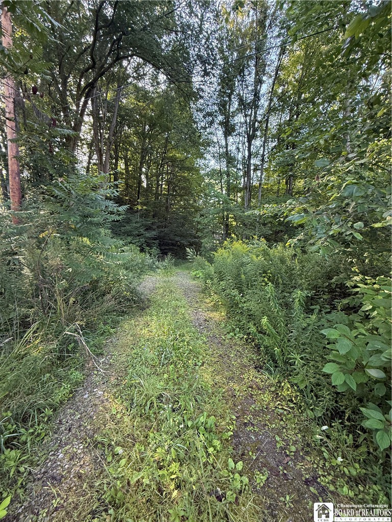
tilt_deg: -3.0
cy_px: 261
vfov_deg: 102.1
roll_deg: +2.0
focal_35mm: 14
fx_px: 211
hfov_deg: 85.7
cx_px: 196
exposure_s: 1/99
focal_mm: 2.22
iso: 200
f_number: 2.2
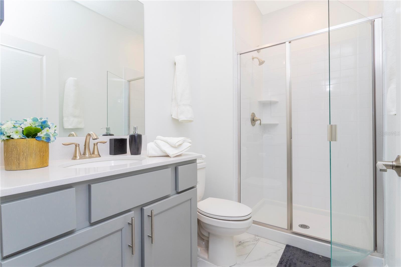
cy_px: 134
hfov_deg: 93.3
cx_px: 200
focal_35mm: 17
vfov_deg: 70.4
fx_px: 189
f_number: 18
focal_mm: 17
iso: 1000
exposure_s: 1/15
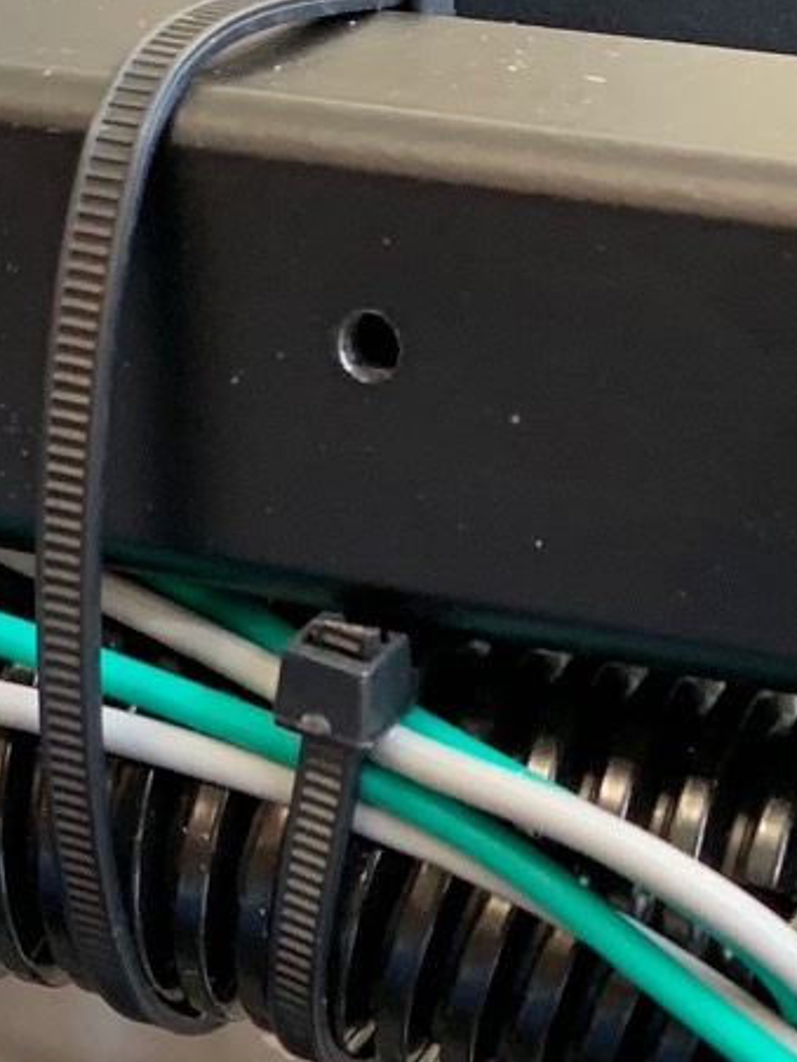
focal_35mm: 116
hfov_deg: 12.8
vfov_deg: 15.7
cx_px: 296
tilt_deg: -33.6
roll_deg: +6.8
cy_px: 1570
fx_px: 3561
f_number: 1.8
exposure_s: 1/60
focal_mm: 4.25
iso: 200
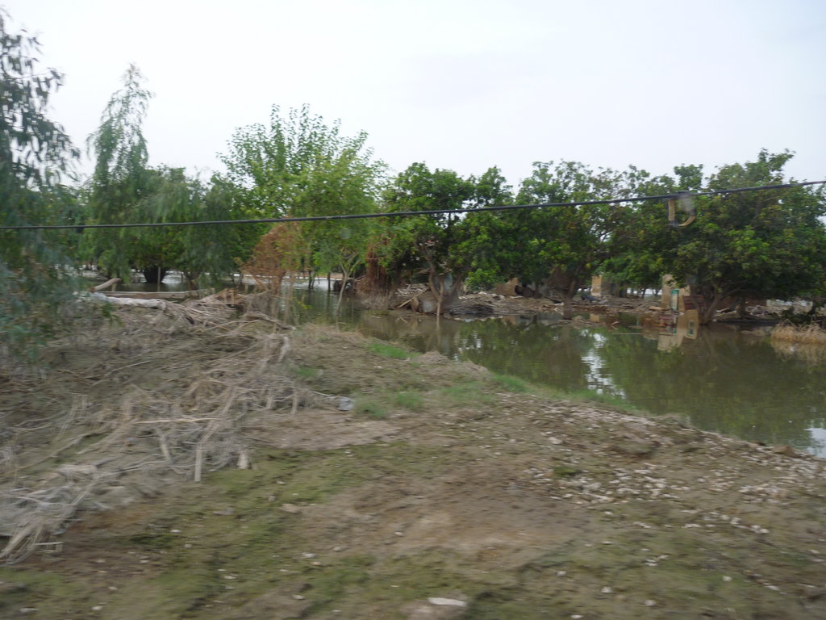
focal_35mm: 31
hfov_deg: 58.4
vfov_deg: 45.4
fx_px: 740
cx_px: 413
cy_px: 310
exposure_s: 1/160
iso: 100
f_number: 2.8
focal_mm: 5.5
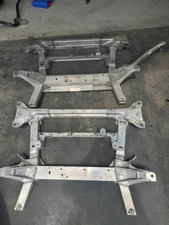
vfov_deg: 71.6
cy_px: 112
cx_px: 84
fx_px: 156
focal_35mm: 24
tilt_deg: -65.4
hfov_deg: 56.8
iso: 80
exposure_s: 1/4310
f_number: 1.78
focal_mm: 6.76
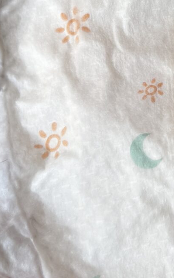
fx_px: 759
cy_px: -23
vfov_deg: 19.9
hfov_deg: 12.7
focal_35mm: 100
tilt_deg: -73.6
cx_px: 221
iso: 64
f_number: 1.78
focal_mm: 6.76
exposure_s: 1/260
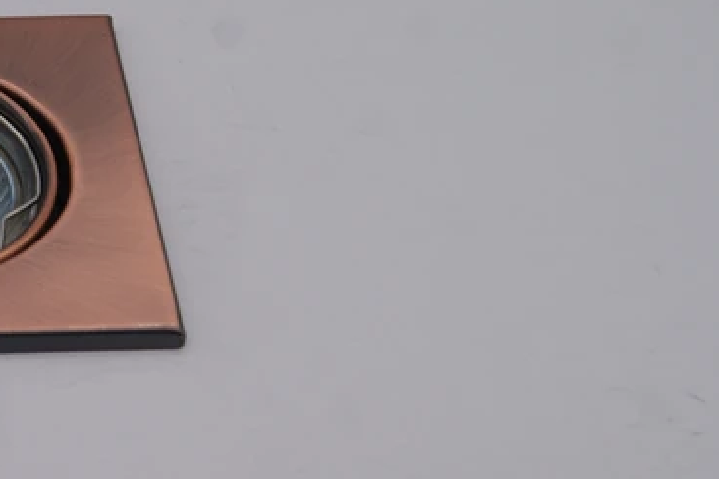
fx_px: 2456
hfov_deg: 15.9
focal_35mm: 123
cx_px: -191
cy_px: 253
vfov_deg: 11.1
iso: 100
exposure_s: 1/80
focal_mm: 30
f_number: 9
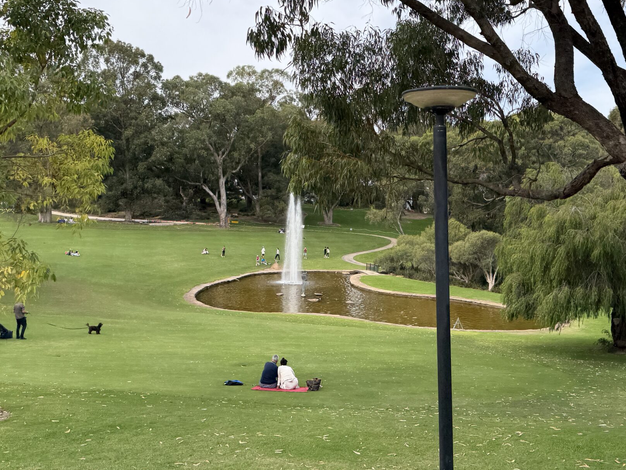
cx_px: 359
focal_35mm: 38
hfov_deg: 48.8
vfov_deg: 37.5
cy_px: 181
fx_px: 687
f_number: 1.78
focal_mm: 6.76
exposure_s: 1/2611
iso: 100
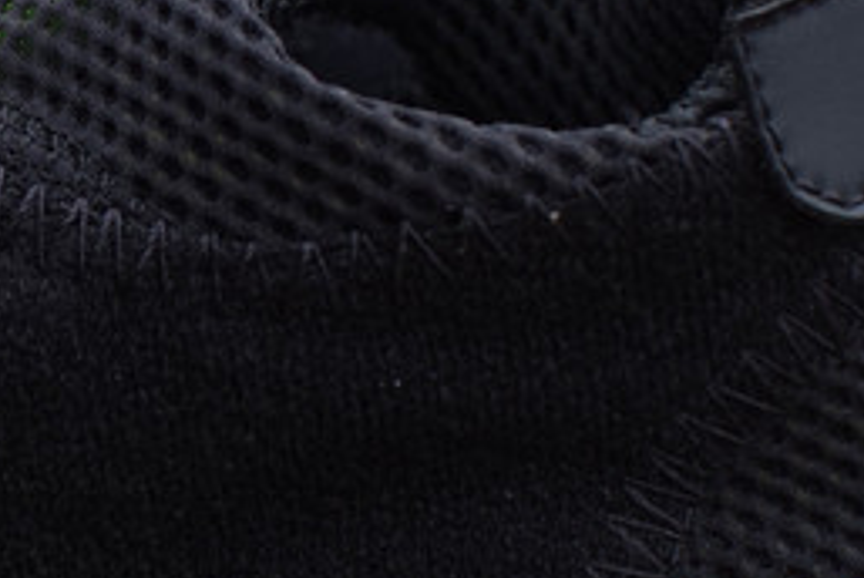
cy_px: 84
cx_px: -182
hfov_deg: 10.2
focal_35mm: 199
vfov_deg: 6.9
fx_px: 4781
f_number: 6.3
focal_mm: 50
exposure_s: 1/80
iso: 64
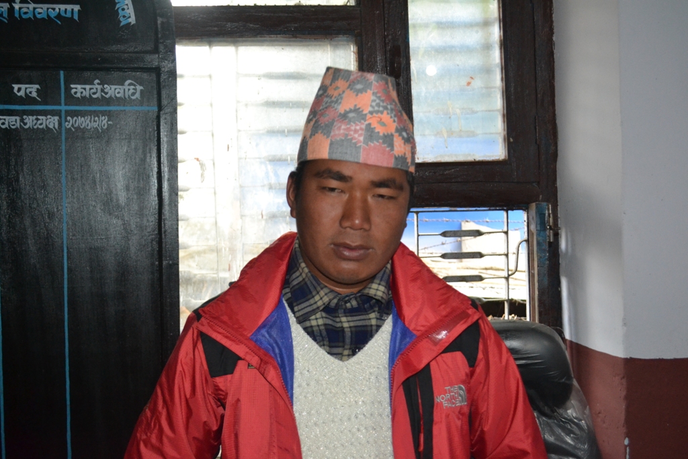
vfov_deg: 34.2
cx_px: 344
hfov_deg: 49.5
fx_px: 745
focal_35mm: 39
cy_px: 230
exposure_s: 1/60
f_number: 4.2
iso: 2000
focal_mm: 26
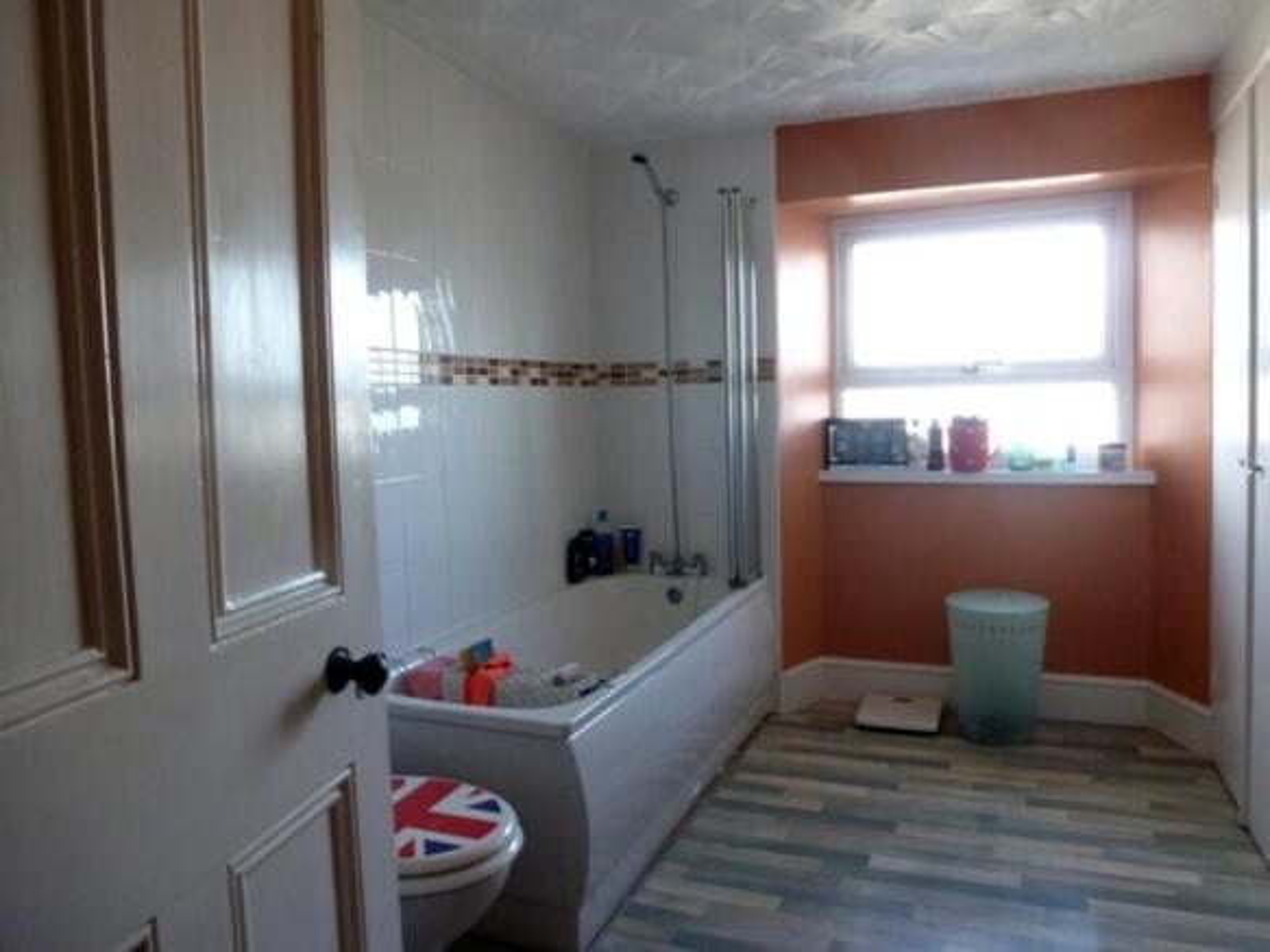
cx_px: 635
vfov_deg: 56.8
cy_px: 476
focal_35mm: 24
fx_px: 880
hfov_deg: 71.6
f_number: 3.3
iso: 320
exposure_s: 1/60
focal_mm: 4.3
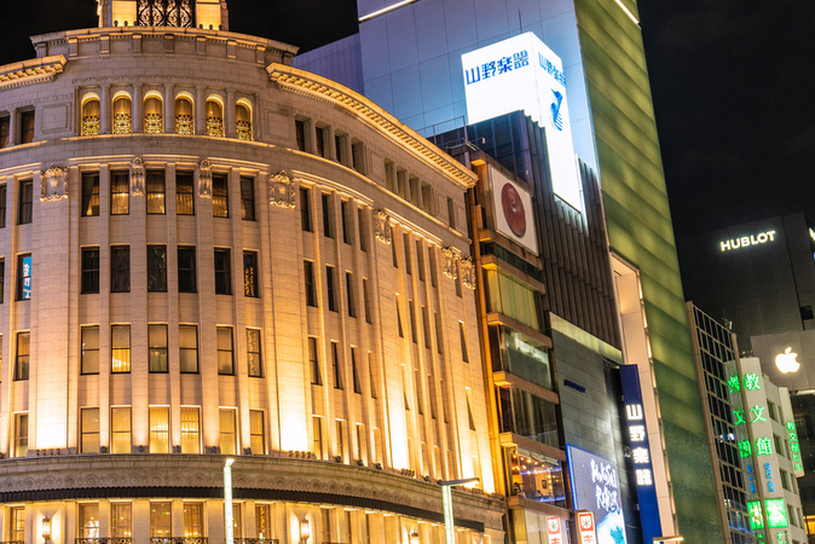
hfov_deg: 35.3
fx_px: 1223
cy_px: 277
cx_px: 126
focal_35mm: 54
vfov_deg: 25.1
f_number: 4.5
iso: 250
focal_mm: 26
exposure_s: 1/6
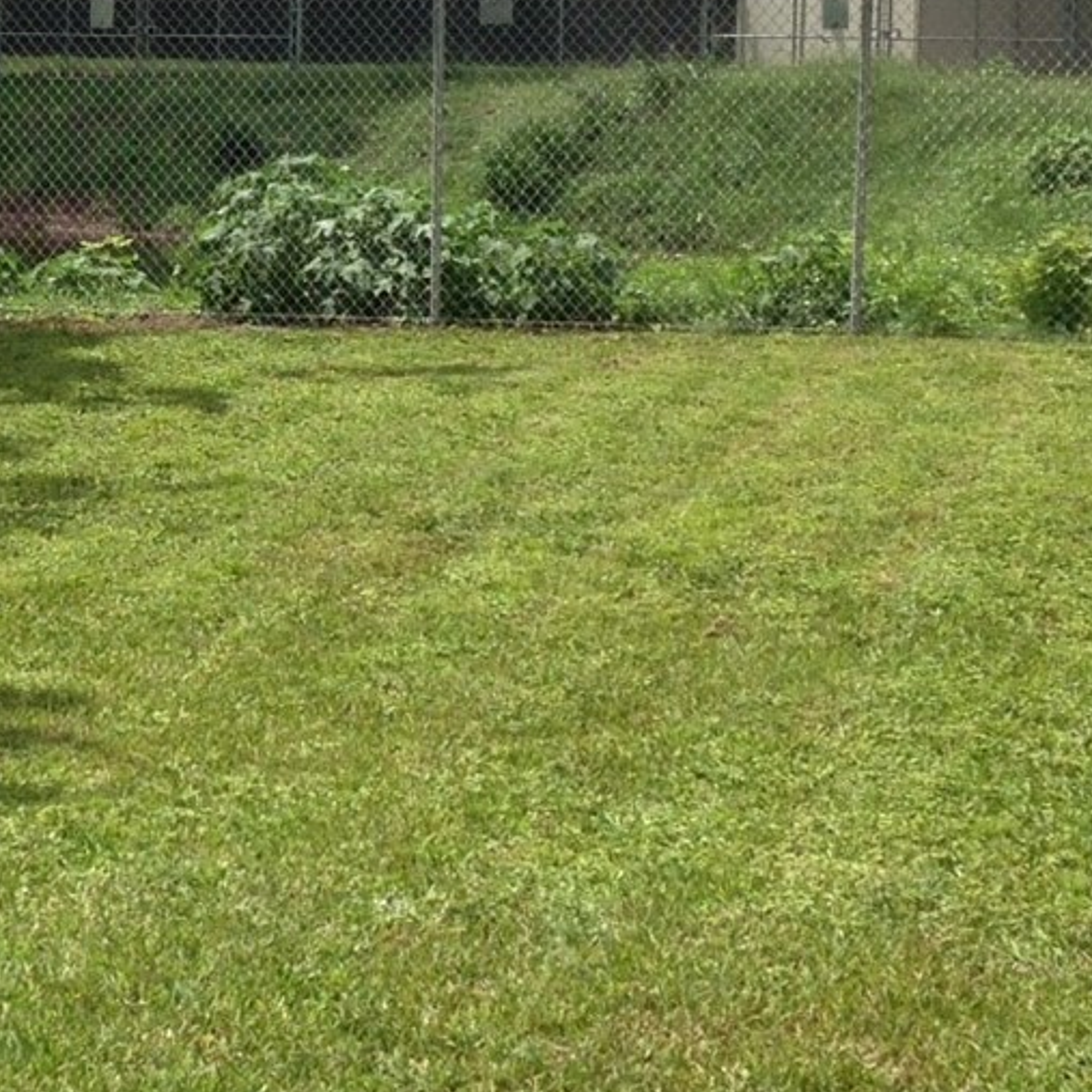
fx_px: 3284
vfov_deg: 18.6
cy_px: 149
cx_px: -22
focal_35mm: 92
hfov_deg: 18.4
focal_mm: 4.13
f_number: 2.4
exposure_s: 1/1355
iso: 64
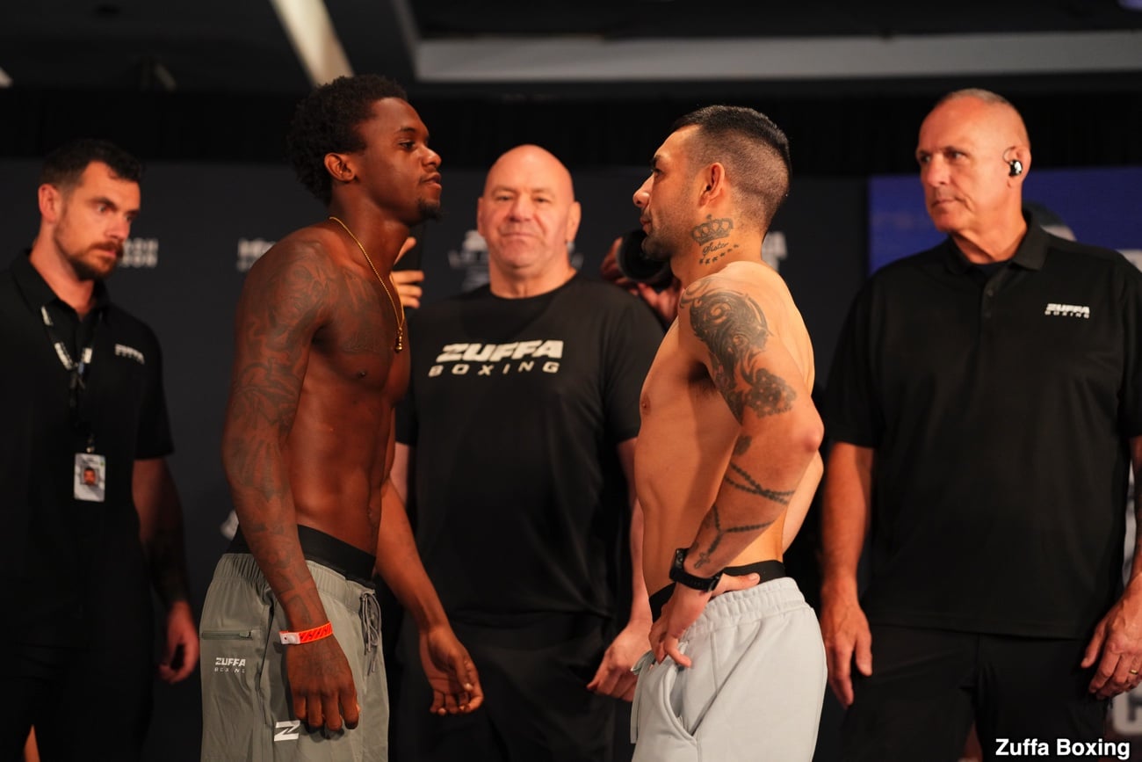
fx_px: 1872
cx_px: 571
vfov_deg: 23.0
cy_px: 381
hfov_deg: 33.9
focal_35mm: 59
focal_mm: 59
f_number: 2
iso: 2500
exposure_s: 1/1000
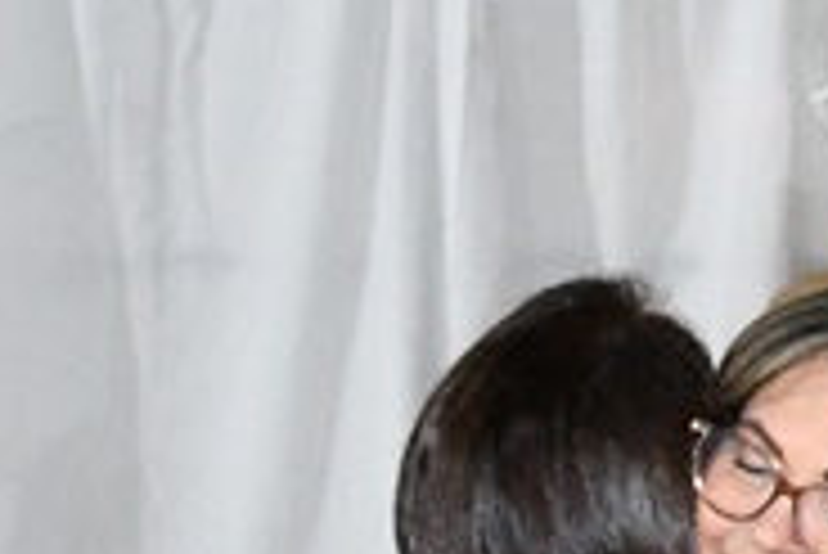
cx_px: 1436
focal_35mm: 189
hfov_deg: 10.3
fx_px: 4350
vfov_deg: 7.3
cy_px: 381
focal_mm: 23
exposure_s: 1/250
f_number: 5
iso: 10000
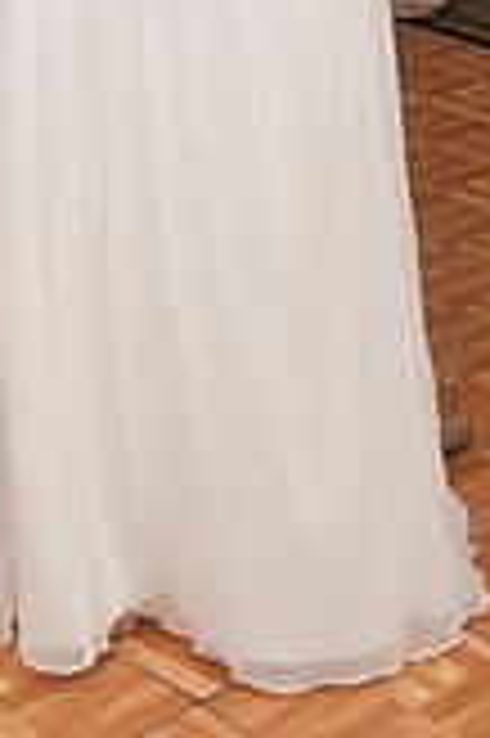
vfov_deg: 16.9
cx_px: 241
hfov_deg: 11.9
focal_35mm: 115
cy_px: -194
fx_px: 2353
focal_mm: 28
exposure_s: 1/250
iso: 400
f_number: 5.6
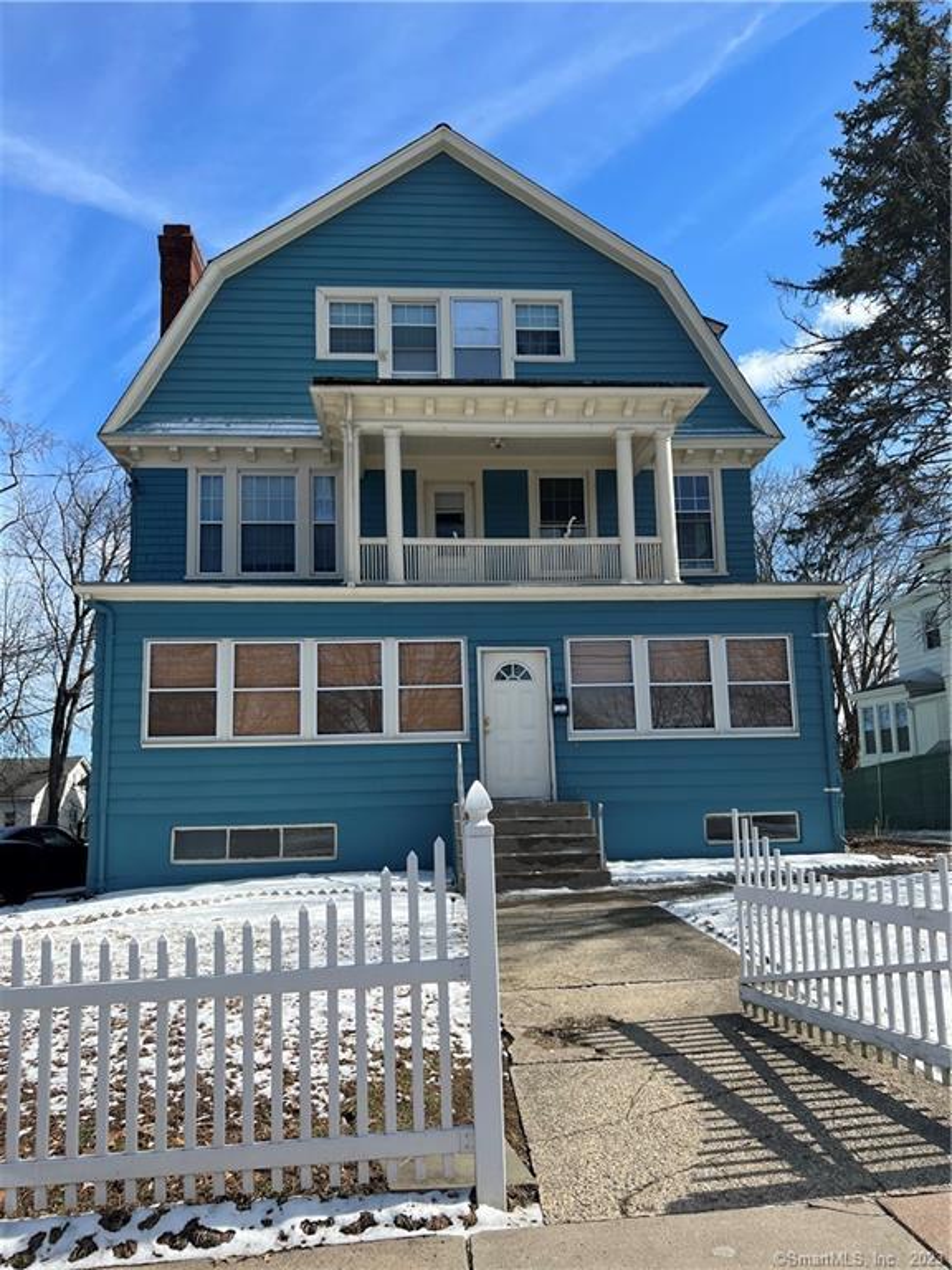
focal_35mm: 26
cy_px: 635
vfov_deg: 67.3
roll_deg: +1.8
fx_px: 953
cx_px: 476
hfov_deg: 53.1
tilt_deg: +9.6
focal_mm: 5.7
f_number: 1.5
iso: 50
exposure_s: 1/3571
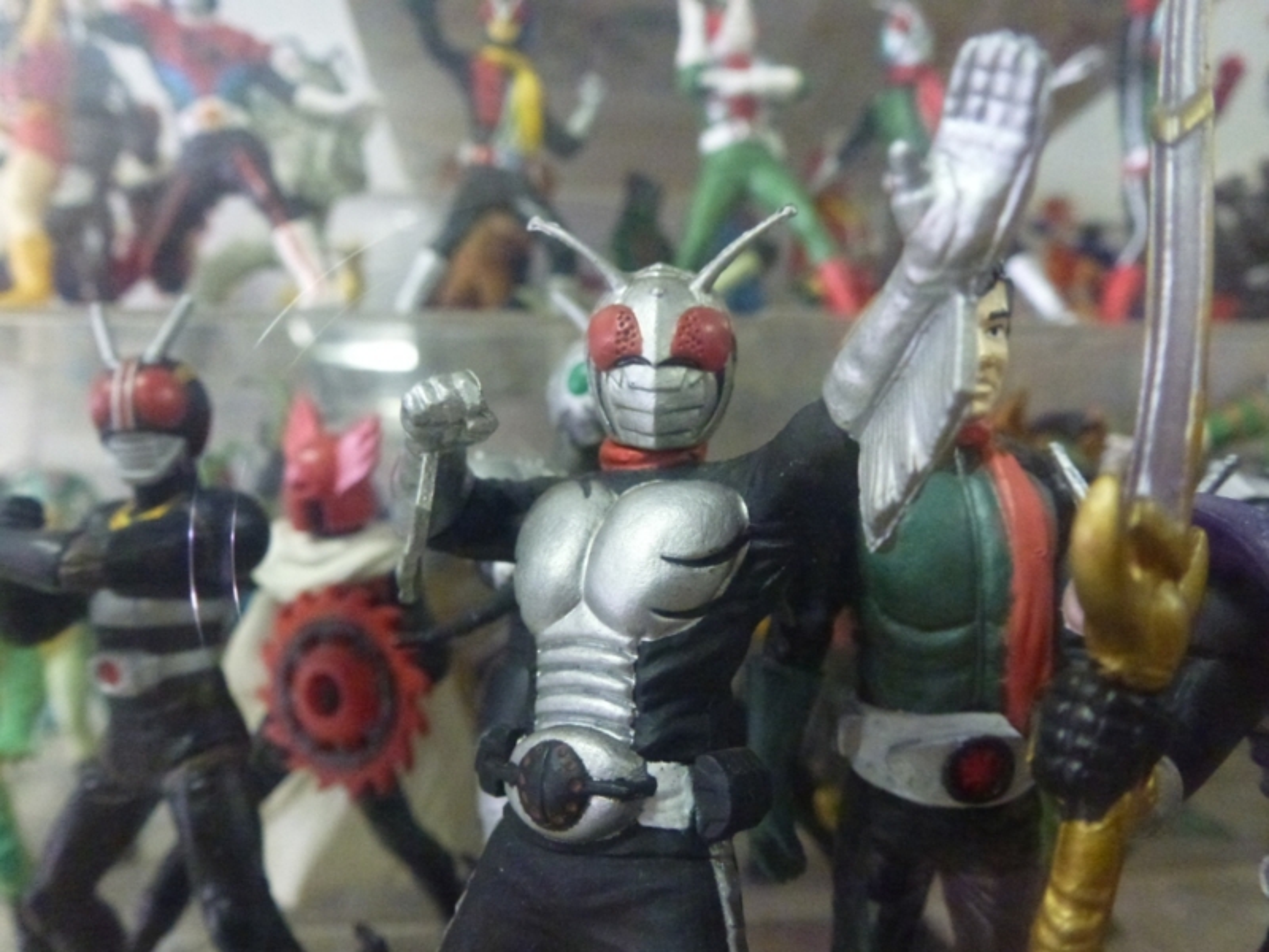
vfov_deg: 54.9
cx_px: 634
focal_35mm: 25
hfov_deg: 69.4
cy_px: 476
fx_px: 916
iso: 800
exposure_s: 1/25
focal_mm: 4.3
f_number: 3.3
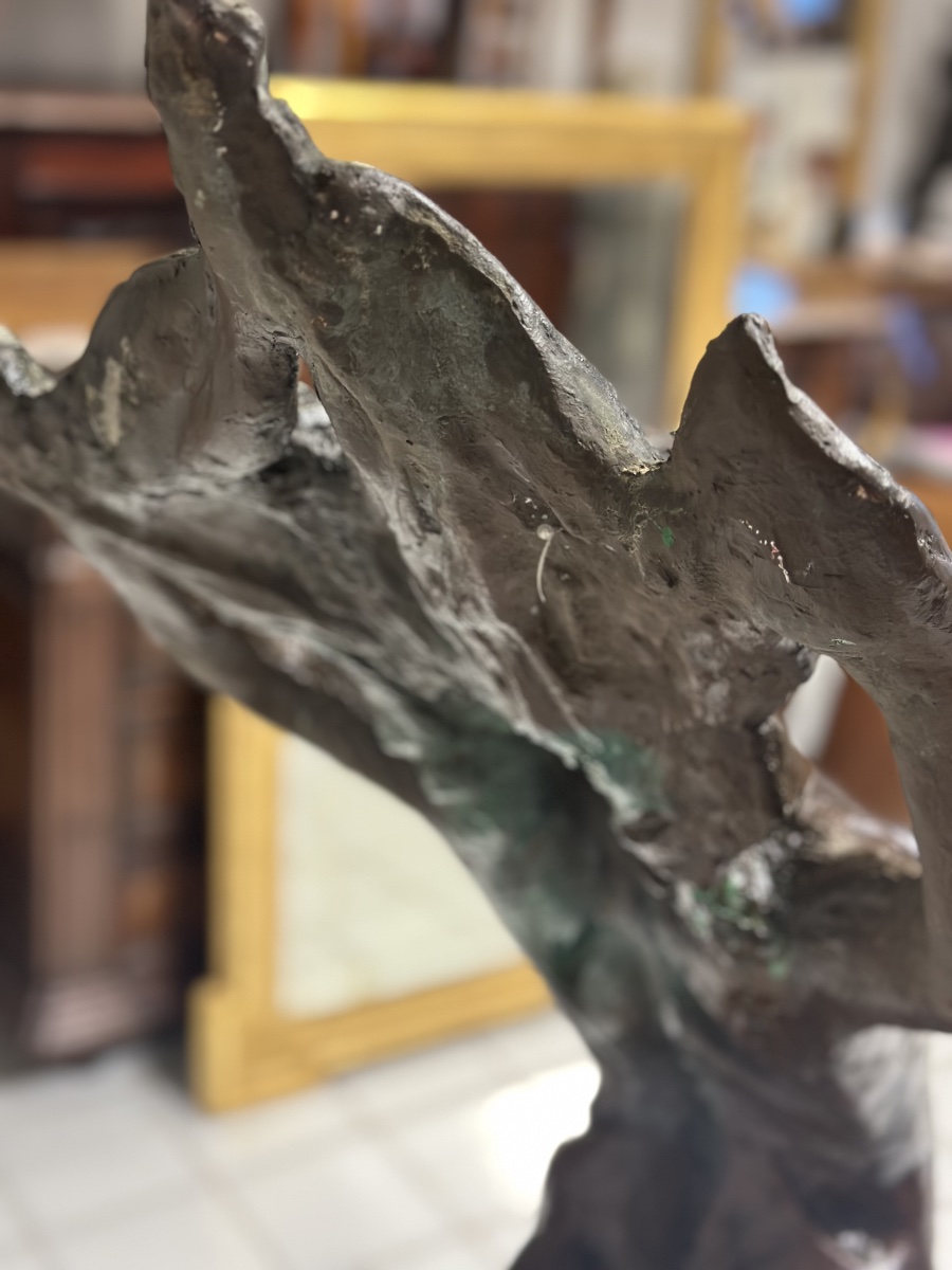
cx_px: 476
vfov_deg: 39.7
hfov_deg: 30.3
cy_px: 635
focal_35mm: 48
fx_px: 1760
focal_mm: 6.86
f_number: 1.78
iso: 200
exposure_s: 1/50
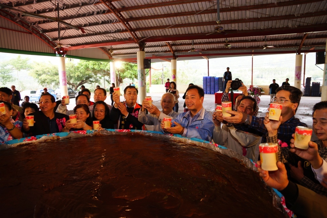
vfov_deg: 53.1
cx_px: 164
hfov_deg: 73.7
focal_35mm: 24
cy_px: 109
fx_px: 218
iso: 100
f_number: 4
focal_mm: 16
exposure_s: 1/60
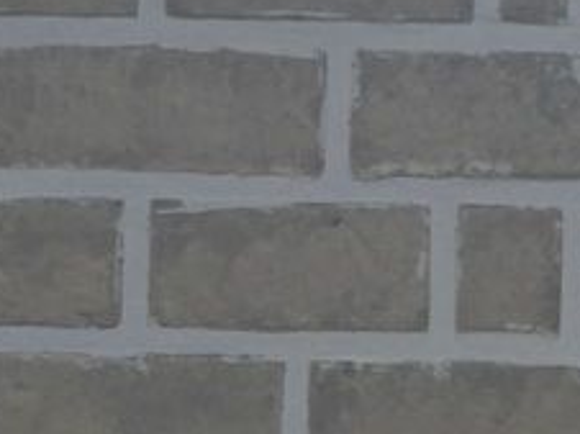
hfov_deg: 2.4
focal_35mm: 843
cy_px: -108
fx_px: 14110
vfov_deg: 1.8
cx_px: 557
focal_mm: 38.4
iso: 400
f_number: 5.6
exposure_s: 1/80
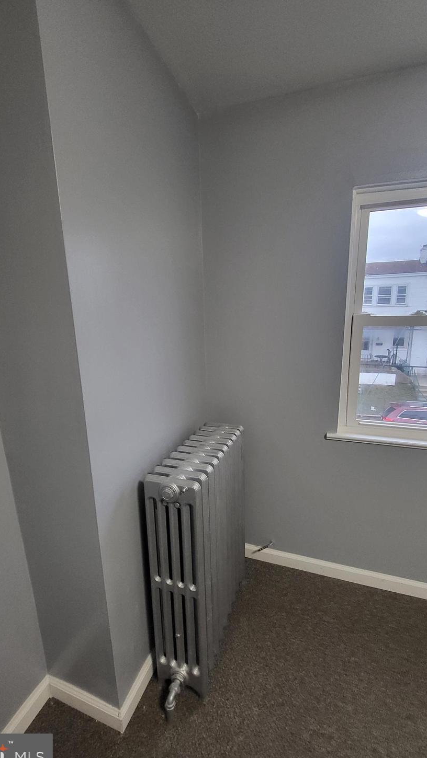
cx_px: 223
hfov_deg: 70.5
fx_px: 302
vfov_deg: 103.0
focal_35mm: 15
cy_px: 375
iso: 400
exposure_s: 1/40
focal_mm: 1.74
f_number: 2.2
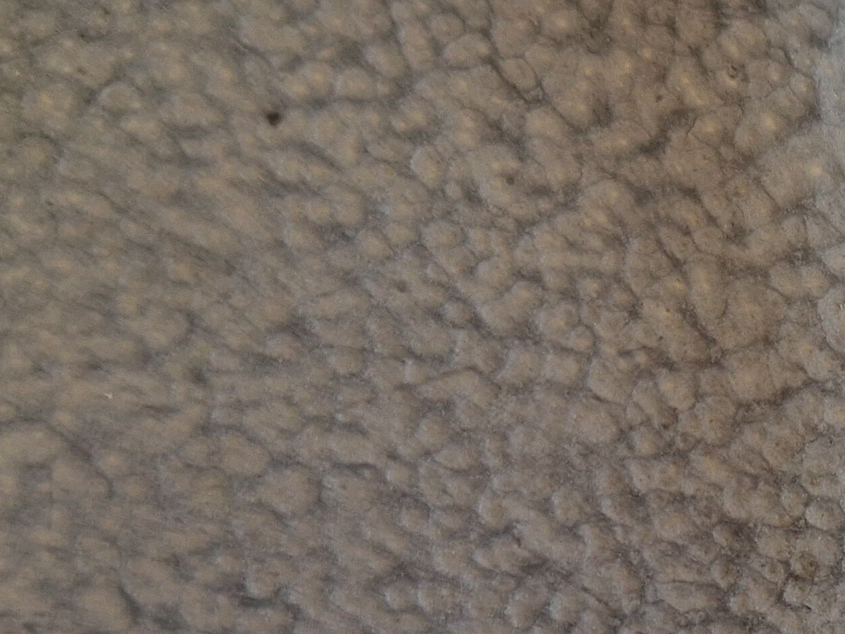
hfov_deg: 24.4
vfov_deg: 19.1
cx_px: 989
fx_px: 1782
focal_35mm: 73
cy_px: 746
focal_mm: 5.4
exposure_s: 1/100
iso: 160
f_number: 1.8
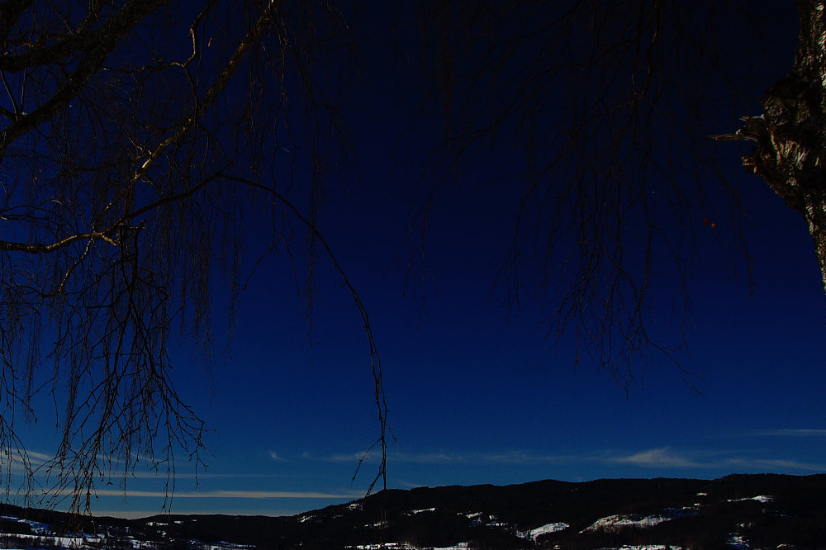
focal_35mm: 41
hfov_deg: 45.5
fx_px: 936
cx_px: 182
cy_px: 405
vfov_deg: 32.2
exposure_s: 1/640
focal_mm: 17
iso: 100
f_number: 6.3
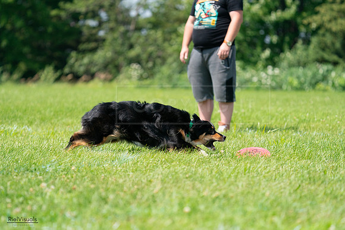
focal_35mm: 268
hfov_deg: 7.7
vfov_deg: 5.1
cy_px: 115
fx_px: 2569
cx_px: 172
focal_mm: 268
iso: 1600
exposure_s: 1/4000
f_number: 5.6
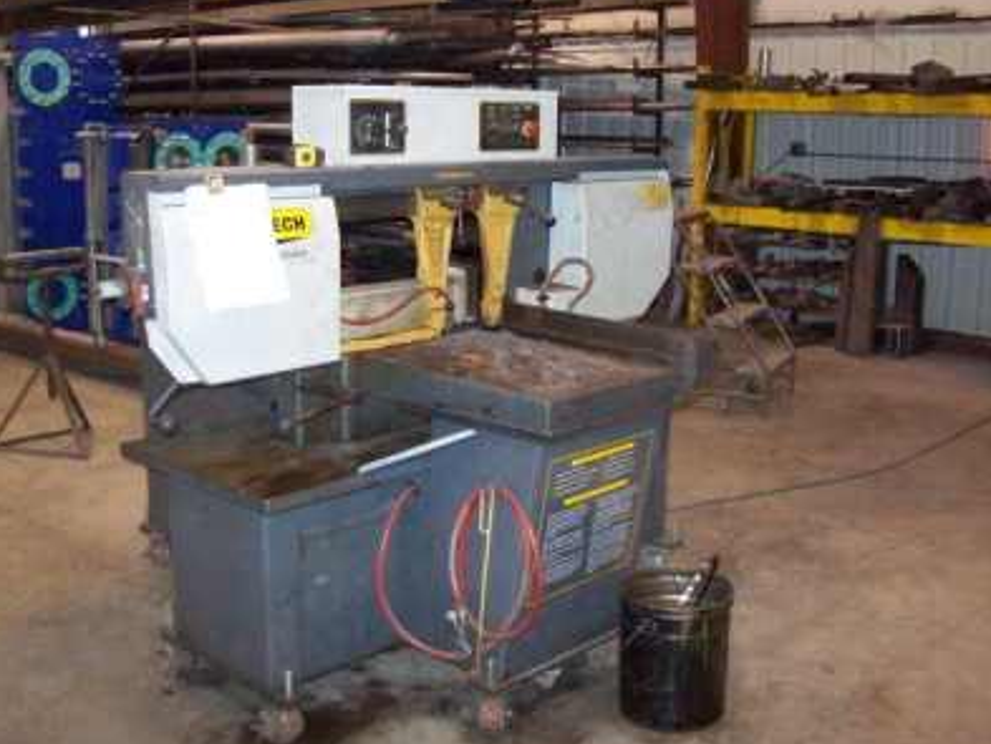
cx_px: 472
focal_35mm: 41
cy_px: 348
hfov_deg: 45.7
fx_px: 1174
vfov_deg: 35.1
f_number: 2.7
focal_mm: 6
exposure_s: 1/128
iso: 800
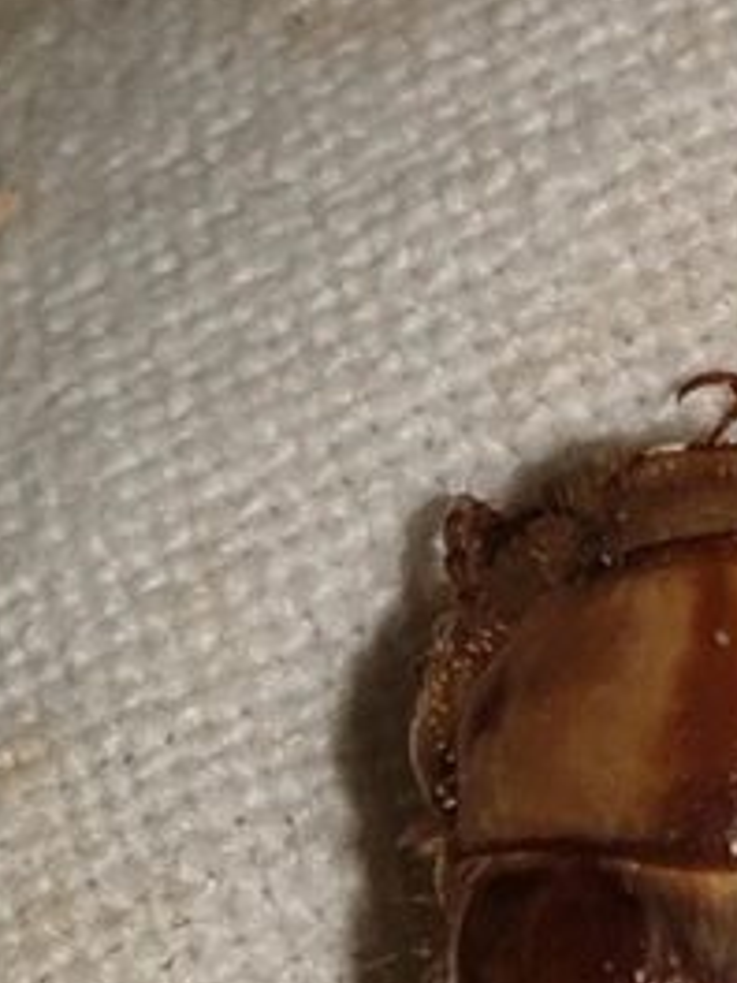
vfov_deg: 28.8
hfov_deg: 22.1
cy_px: 983
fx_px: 1788
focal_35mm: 63
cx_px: 789
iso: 50
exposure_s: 1/1410
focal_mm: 4.3
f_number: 2.4
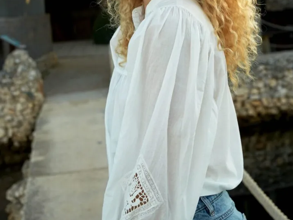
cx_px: 148
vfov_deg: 18.2
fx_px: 677
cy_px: 22
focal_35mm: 80
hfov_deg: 24.4
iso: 100
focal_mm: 55
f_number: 6.3
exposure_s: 1/160
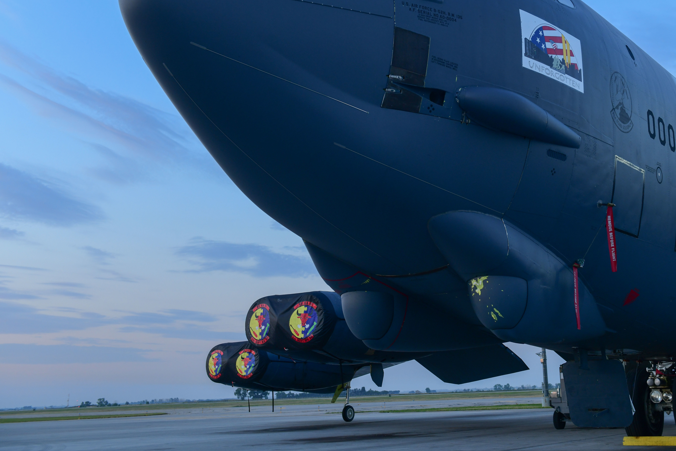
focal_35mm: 47
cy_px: 157
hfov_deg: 41.4
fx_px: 883
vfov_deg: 28.5
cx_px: 450
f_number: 5
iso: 640
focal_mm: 35
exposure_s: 1/200
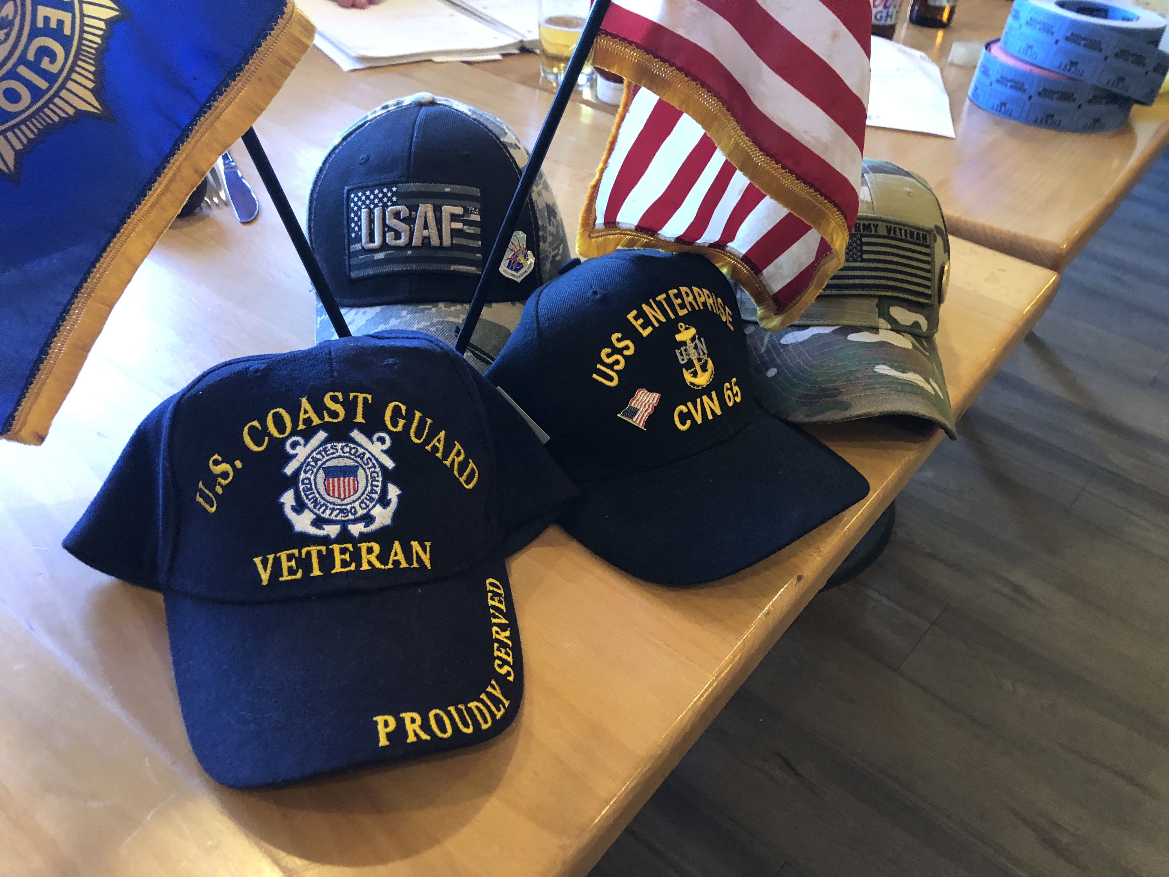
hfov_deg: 63.4
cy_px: 438
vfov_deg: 49.7
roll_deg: -5.2
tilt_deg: -39.3
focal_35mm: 28
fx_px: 946
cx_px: 584
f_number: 1.8
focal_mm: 3.99
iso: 100
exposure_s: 1/15
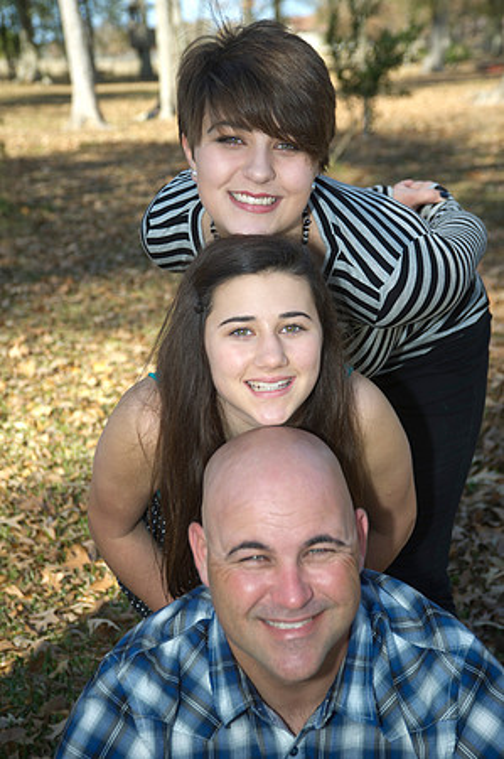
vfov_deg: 34.5
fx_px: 1221
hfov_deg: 23.3
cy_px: 380
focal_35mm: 58
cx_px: 252
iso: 100
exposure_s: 1/160
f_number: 5.6
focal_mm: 58
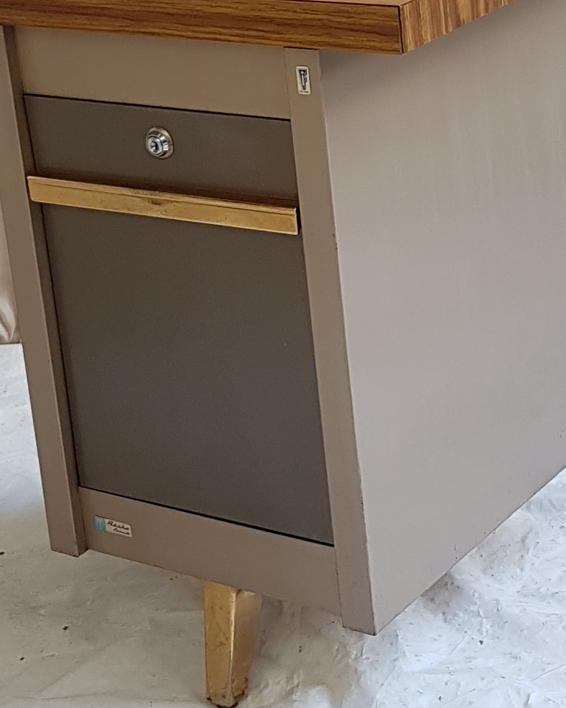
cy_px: 213
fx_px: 775
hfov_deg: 40.0
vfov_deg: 47.9
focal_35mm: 37
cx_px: 325
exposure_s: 1/120
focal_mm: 4.2
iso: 64
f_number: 1.7
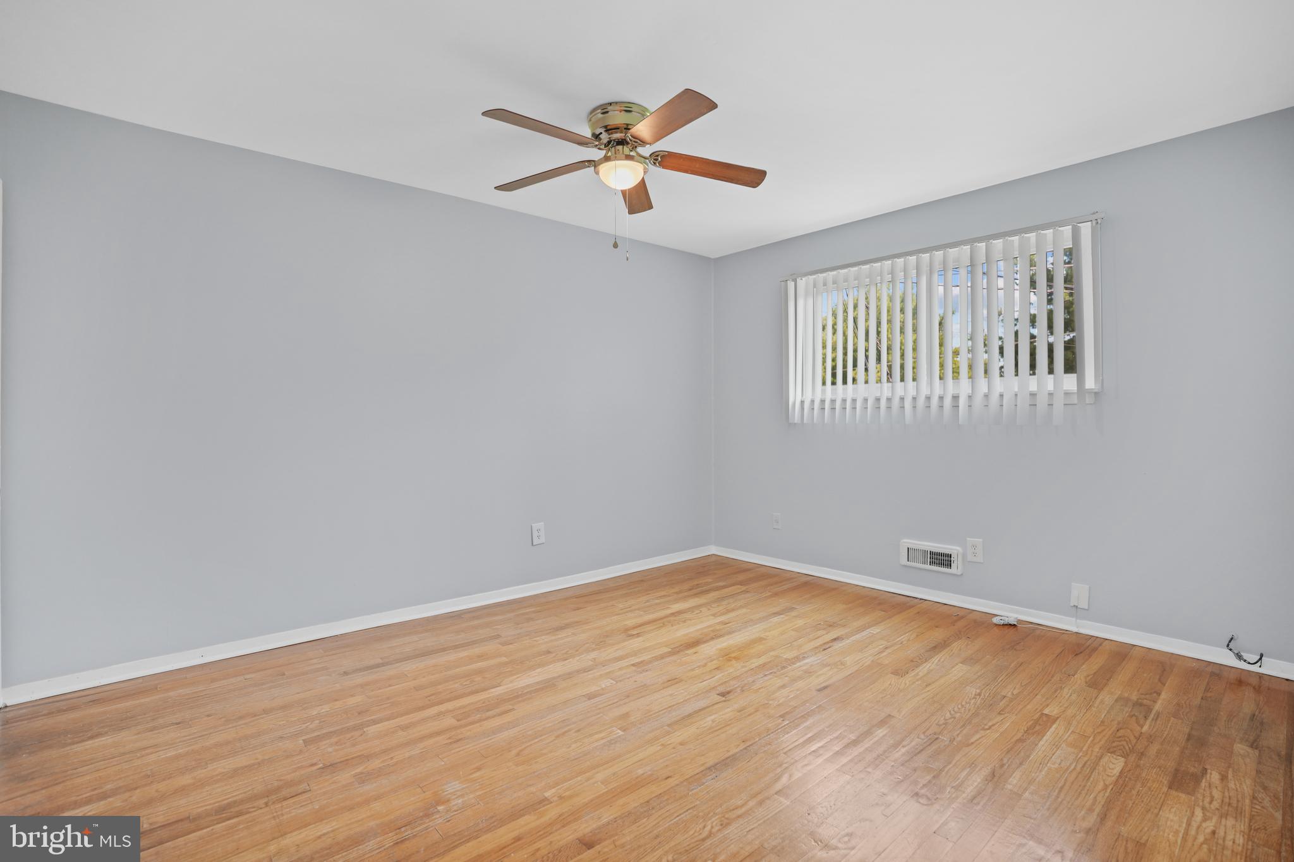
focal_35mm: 16
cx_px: 647
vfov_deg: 73.7
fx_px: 575
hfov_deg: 96.7
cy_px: 431
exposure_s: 1/13
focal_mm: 16
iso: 160
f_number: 2.8
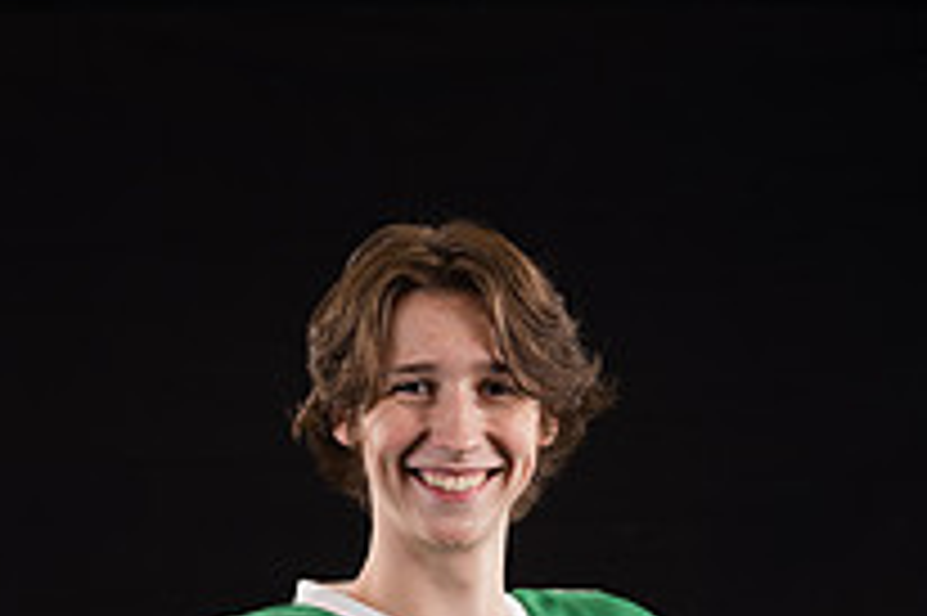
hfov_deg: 15.3
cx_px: 243
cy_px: 848
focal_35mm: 134
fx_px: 3448
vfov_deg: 10.0
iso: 80
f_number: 2.8
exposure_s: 1/160
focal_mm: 47.6
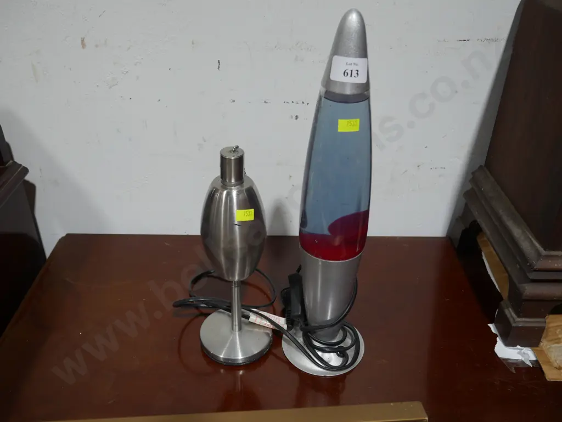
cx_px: 281
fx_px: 520
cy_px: 211
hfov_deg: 56.8
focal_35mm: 32
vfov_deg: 44.2
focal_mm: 16
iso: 200
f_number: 3.6
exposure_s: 1/60
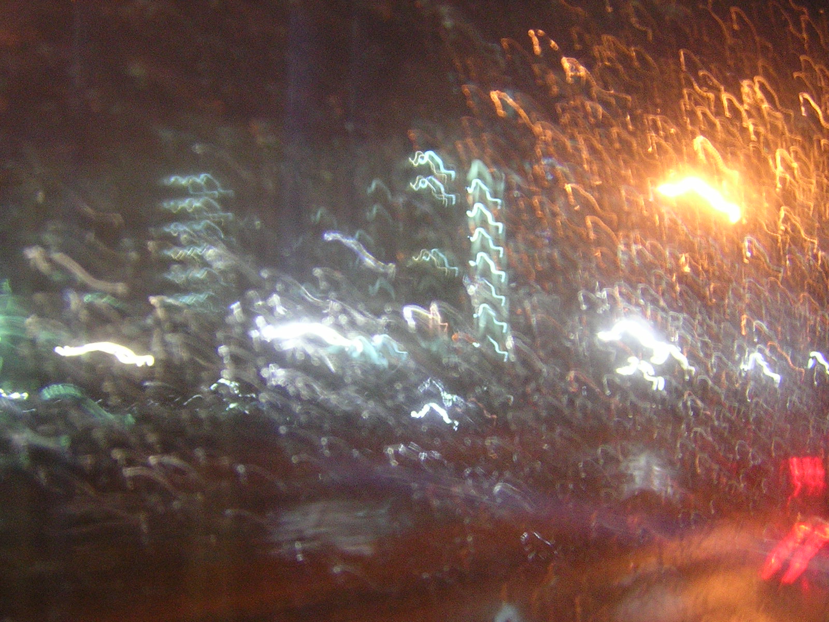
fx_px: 862
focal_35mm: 36
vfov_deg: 39.7
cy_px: 311
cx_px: 414
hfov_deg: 51.4
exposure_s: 1/2.5
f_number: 2.6
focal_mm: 4.7
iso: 400
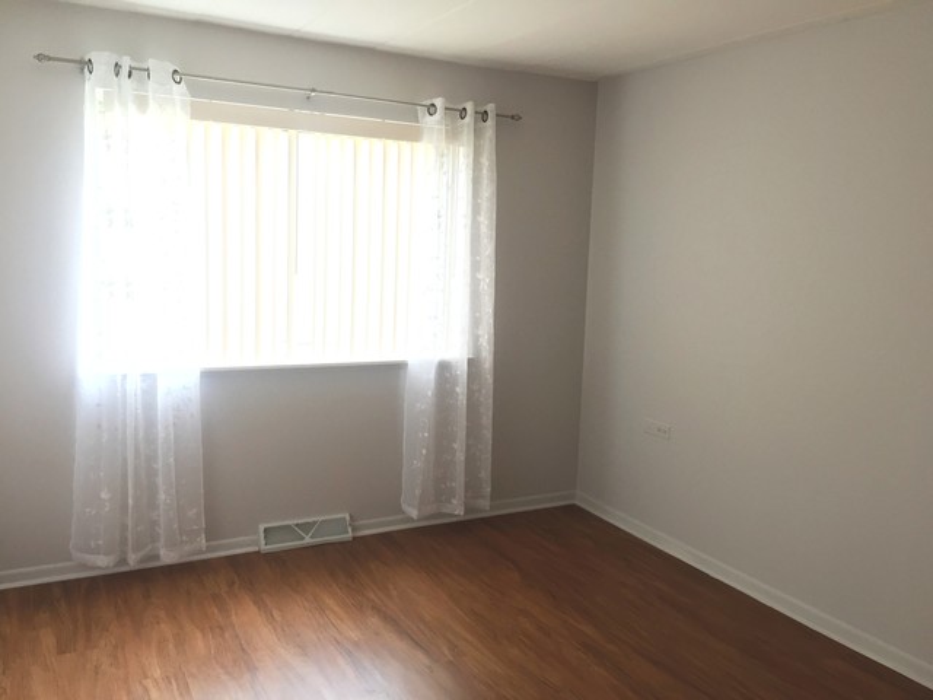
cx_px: 466
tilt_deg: -7.5
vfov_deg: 48.2
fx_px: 782
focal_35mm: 29
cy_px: 350
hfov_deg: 61.7
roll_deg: -1.9
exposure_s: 1/30
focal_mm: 4.15
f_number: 2.2
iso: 160
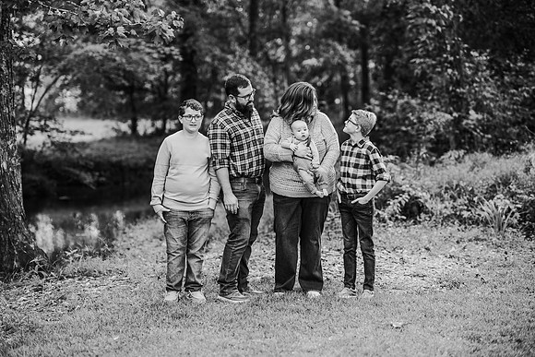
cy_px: 178
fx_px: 1263
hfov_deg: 23.9
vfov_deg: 16.1
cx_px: 268
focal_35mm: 85
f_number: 2.2
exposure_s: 1/200
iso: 125
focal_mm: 85
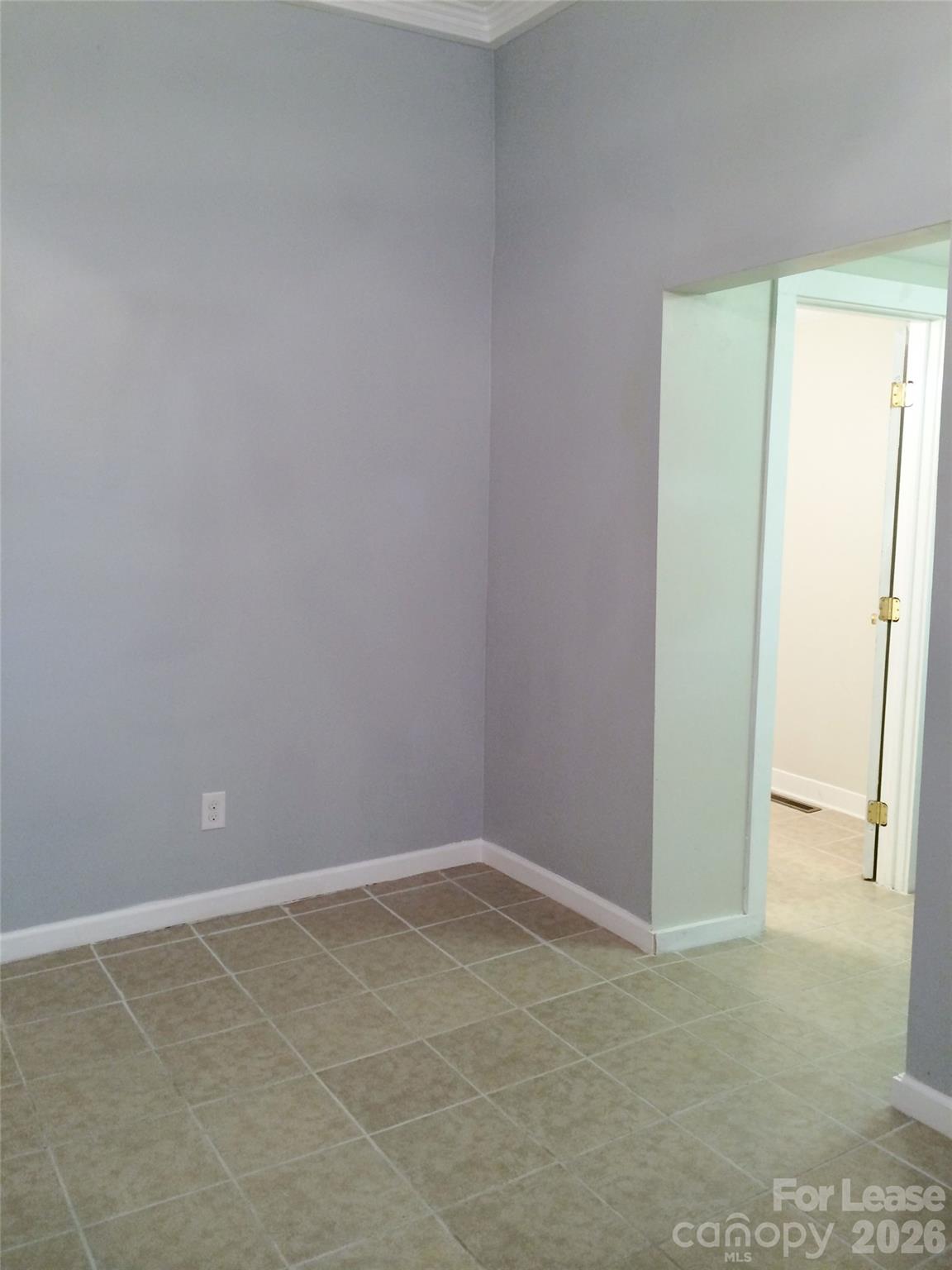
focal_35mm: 30
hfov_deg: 46.8
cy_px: 635
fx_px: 1100
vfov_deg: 60.0
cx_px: 476
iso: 100
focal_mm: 4.12
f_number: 2.2
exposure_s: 1/30
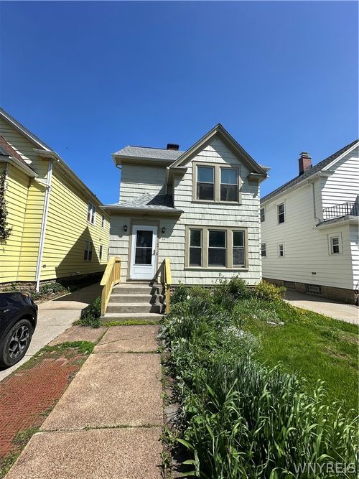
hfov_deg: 85.7
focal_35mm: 14
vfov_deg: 102.1
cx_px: 180
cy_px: 240
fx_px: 194
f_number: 2.2
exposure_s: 1/2174
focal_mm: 2.22
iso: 50
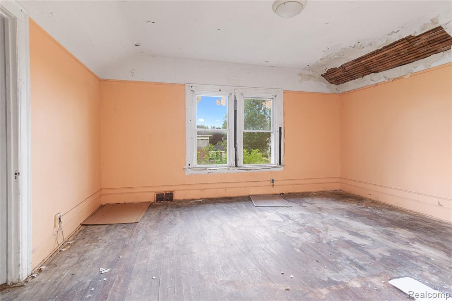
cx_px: 226
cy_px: 150
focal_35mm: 17
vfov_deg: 70.5
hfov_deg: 93.3
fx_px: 213
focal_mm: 17
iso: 400
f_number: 8
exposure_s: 1/8
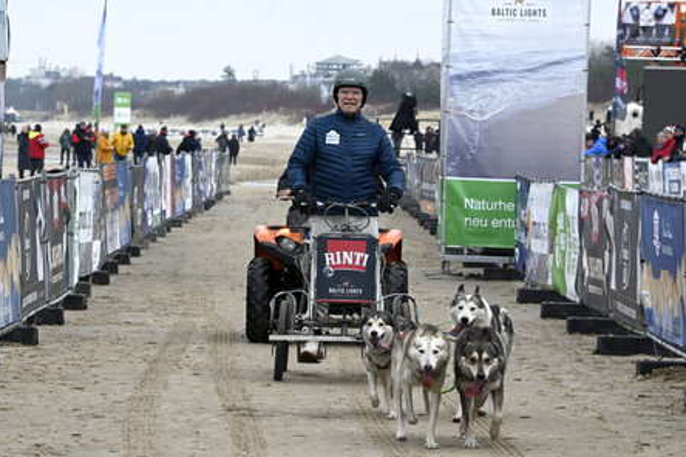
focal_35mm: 203
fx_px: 3868
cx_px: 344
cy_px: 230
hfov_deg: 10.1
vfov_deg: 6.8
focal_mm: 200
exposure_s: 1/1000
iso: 2000
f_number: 10
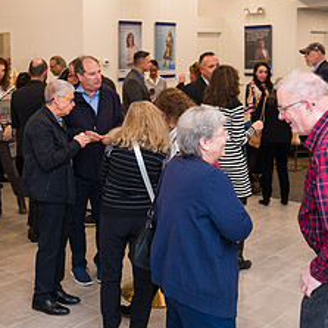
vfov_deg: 31.9
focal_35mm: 53
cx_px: 88
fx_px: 568
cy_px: 104
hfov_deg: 31.7
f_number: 3.2
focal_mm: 24
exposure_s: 1/200
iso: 400
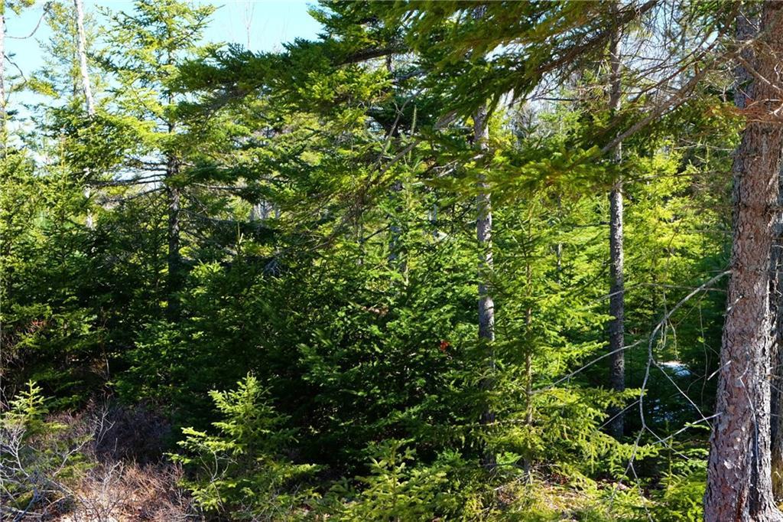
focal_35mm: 40
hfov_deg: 48.5
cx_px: 392
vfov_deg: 33.4
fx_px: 870
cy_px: 261
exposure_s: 1/200
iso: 400
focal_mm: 26.5
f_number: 5.6
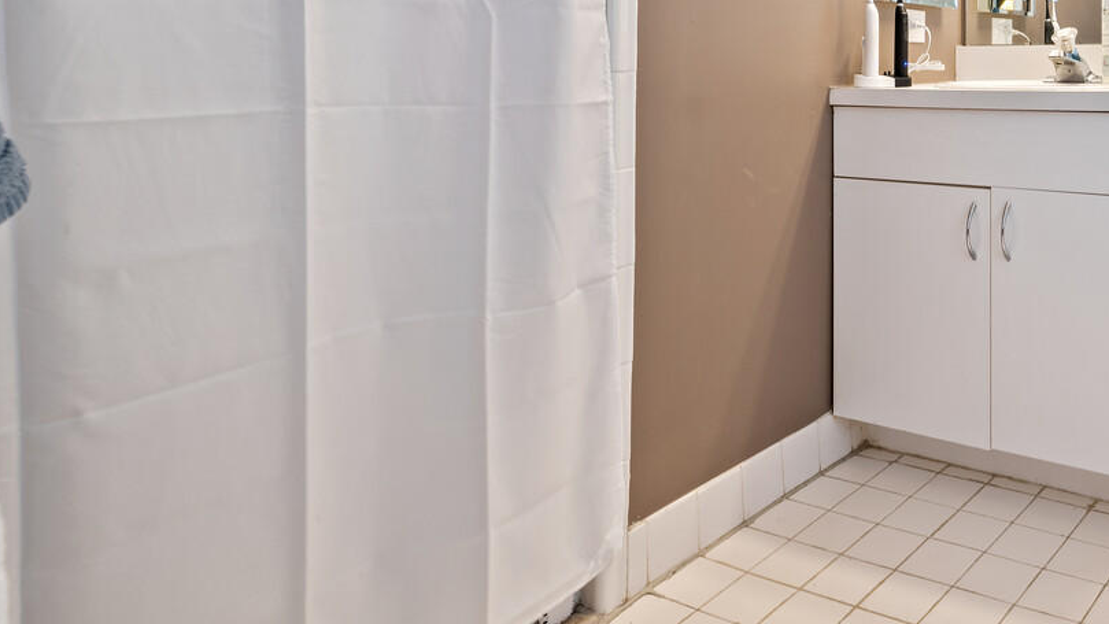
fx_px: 853
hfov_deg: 56.6
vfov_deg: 37.9
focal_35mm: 29
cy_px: 84
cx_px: 1005
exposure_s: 1/1.67
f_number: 11
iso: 200
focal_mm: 14
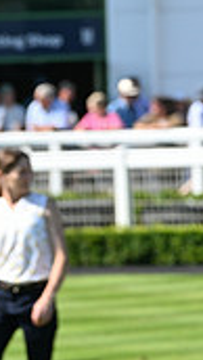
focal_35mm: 425
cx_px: 594
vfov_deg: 5.1
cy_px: 66
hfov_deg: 2.8
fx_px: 4059
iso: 400
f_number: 5.6
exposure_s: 1/1600
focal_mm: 120
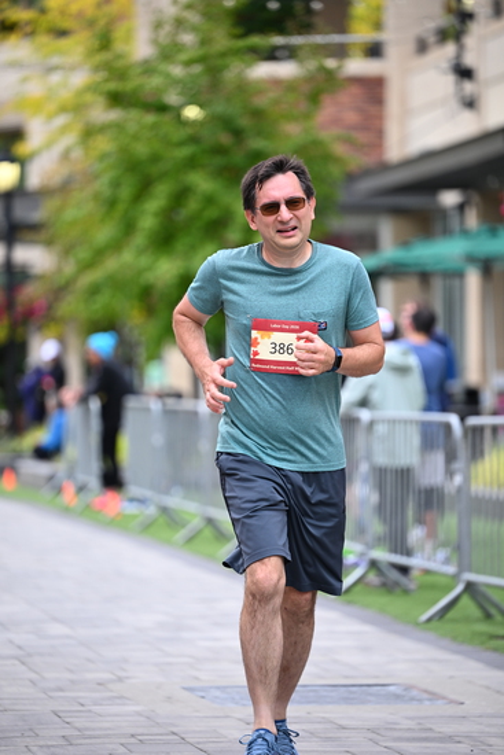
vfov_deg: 12.4
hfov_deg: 8.3
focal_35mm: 165
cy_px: 378
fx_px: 3463
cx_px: 252
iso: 640
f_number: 2.8
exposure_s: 1/2000
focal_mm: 165
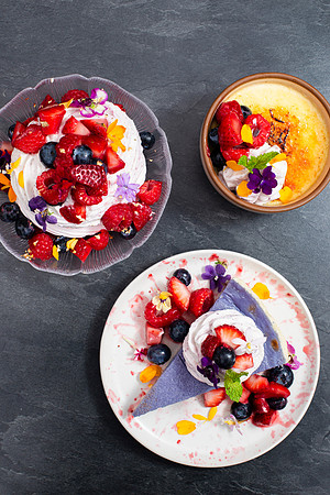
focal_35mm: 50
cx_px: 165
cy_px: 248
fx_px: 687
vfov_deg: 39.6
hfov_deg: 27.0
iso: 200
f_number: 7.1
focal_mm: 50
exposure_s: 1/200
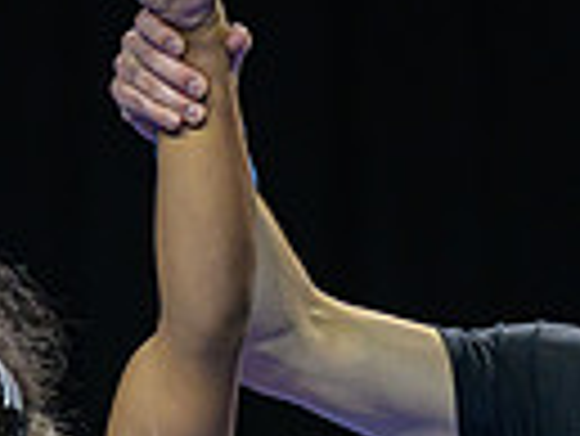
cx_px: -150
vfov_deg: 2.0
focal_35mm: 728
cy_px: 845
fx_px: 12209
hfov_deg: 2.7
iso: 2500
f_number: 2.8
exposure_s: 1/1000
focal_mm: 145
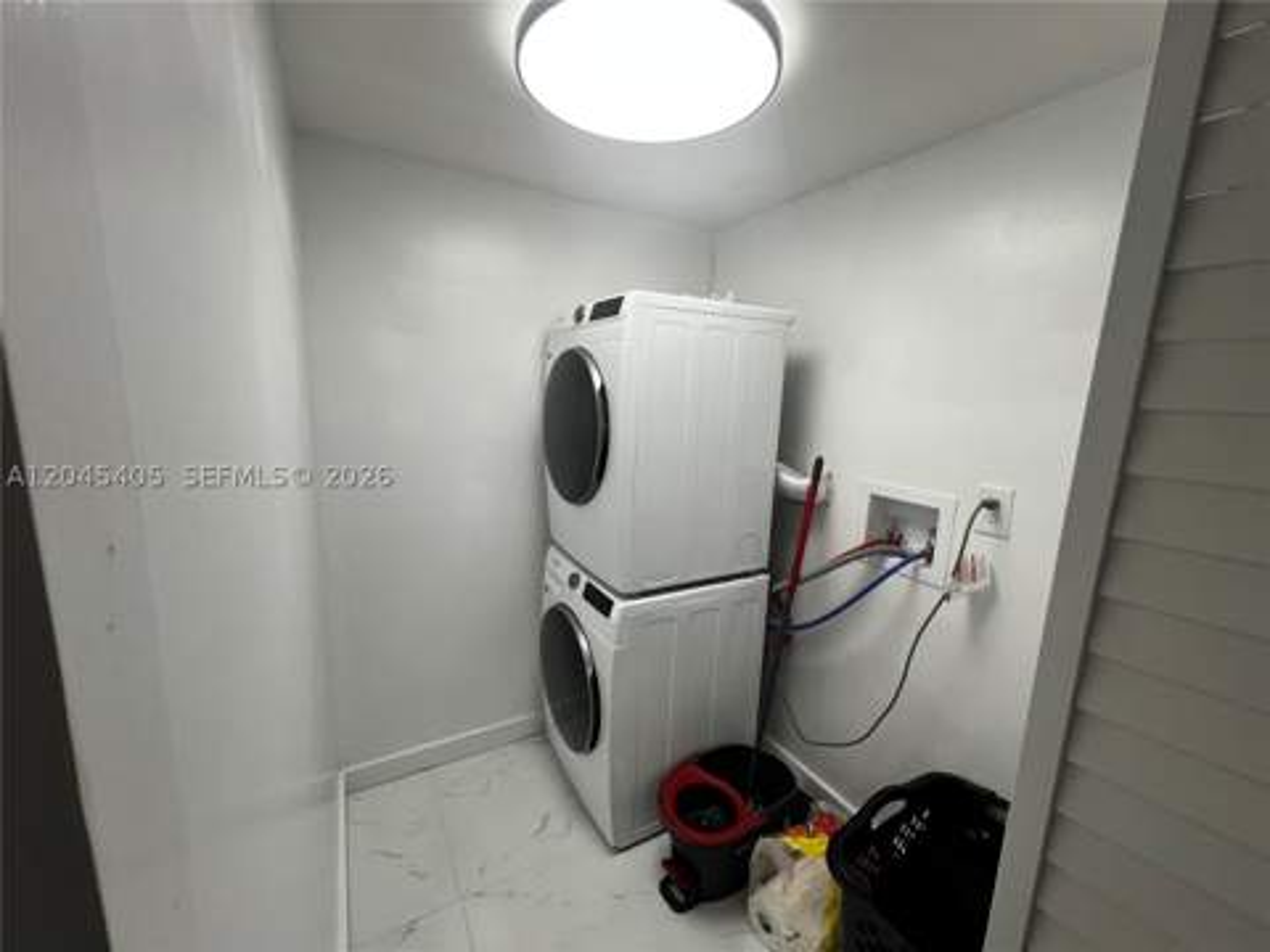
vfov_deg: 89.9
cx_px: 635
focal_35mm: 13
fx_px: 477
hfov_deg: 106.2
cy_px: 476
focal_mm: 1.57
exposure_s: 1/120
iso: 64
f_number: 1.8
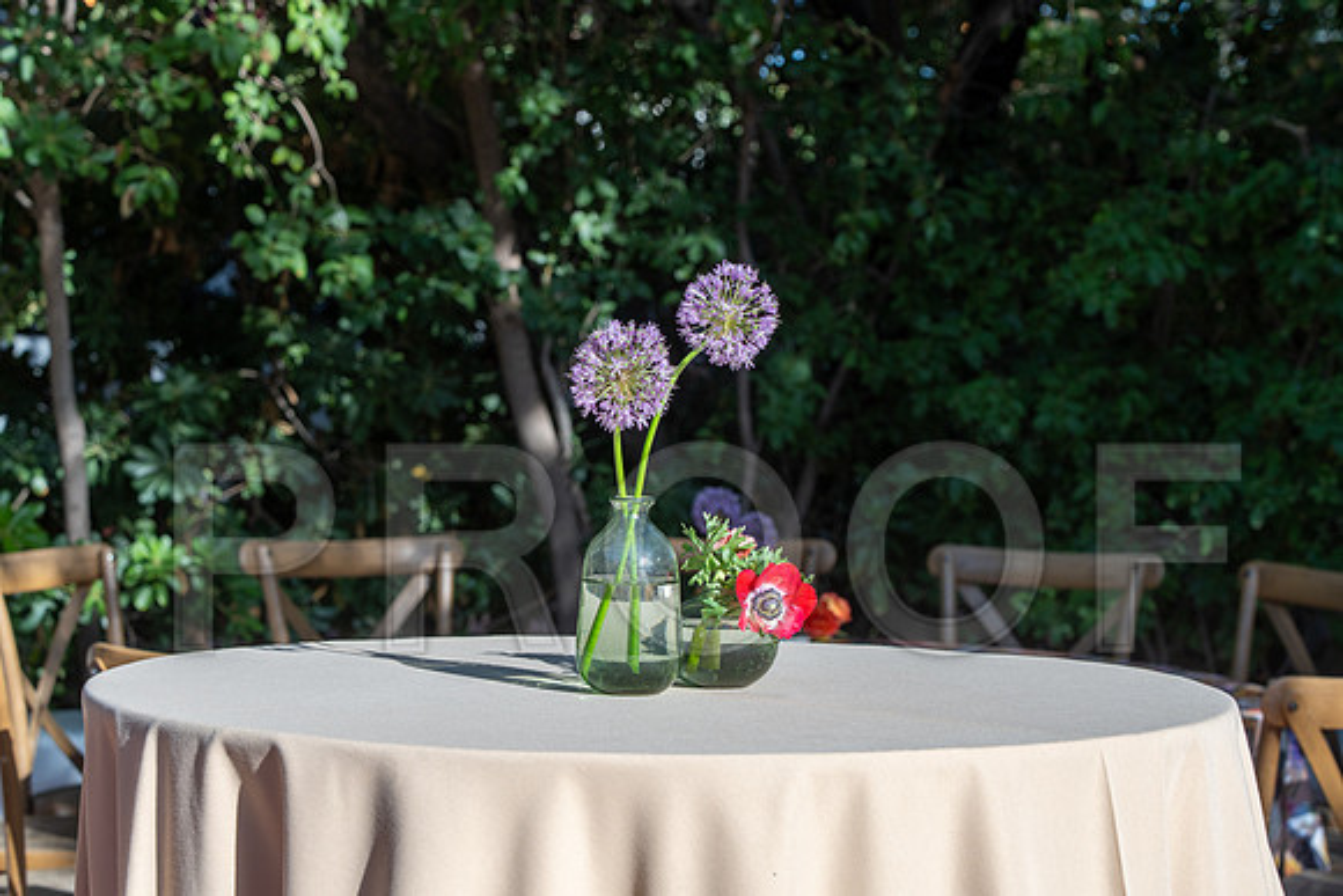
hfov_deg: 19.5
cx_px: 672
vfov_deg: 13.0
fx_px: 3918
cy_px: 448
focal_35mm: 105
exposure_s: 1/320
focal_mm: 105
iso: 250
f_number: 9
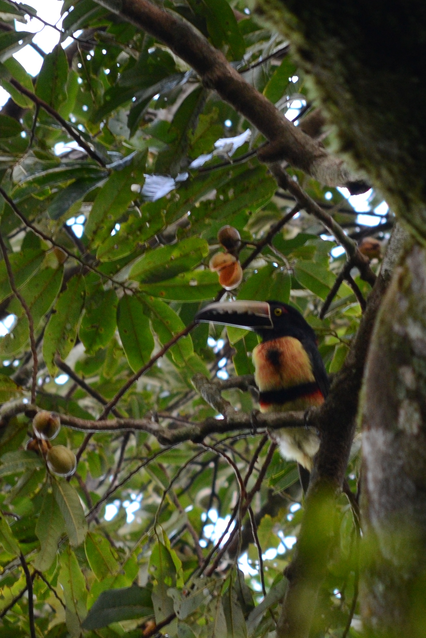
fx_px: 5057
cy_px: 319
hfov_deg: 4.8
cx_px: 213
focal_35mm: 285
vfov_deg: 7.2
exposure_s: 1/80
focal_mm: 190
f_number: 5.6
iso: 800
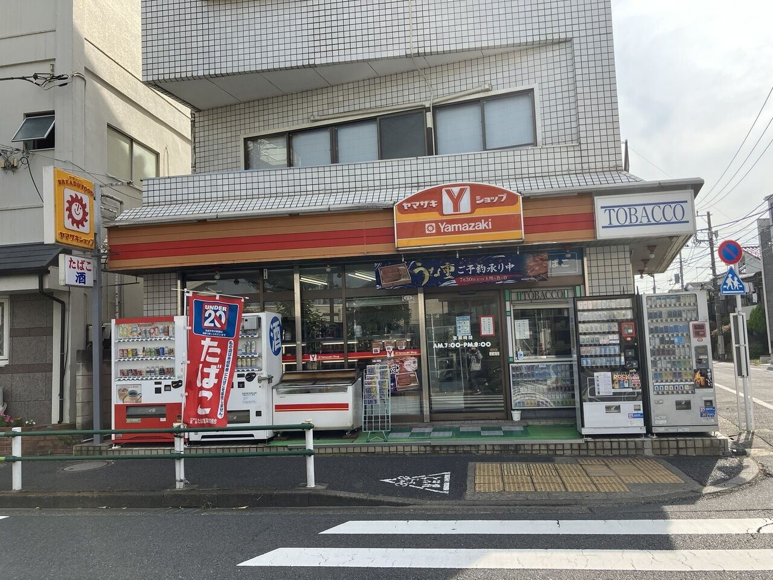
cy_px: 290
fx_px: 625
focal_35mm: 28
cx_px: 386
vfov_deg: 49.7
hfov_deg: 63.4
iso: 32
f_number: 1.8
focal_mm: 3.99
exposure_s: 1/1033
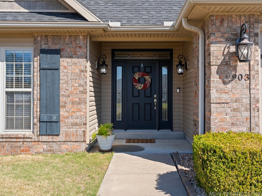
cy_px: 95
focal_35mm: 32
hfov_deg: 56.8
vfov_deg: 44.2
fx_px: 242
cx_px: 138
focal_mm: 28
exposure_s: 1/250
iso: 200
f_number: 8
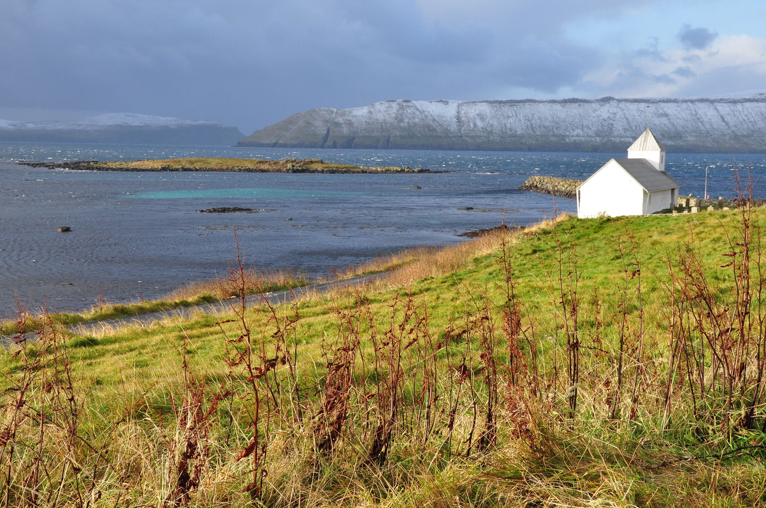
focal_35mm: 48
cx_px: 384
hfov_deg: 41.2
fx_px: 1020
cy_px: 238
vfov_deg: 28.0
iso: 400
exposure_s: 1/250
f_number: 10
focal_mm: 30
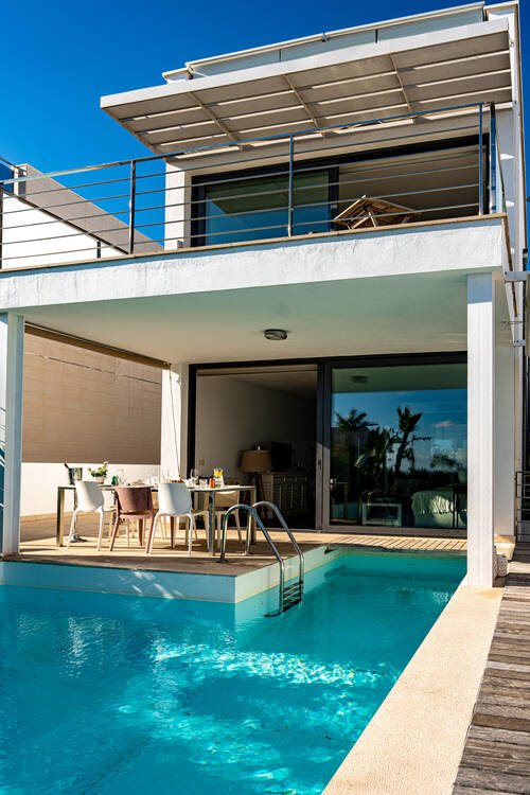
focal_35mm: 24
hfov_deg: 53.1
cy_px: 398
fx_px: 530
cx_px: 265
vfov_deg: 73.7
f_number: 5.6
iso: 100
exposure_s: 1/800
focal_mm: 24
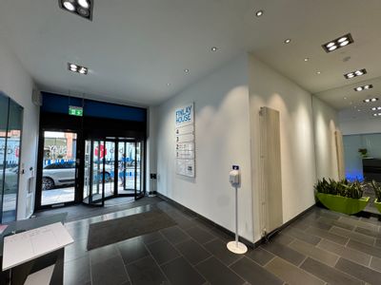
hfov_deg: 102.1
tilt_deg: +4.7
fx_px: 154
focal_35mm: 14
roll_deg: +0.1
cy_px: 142
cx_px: 190
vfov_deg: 85.7
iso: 125
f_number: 2.2
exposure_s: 1/100
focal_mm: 2.22
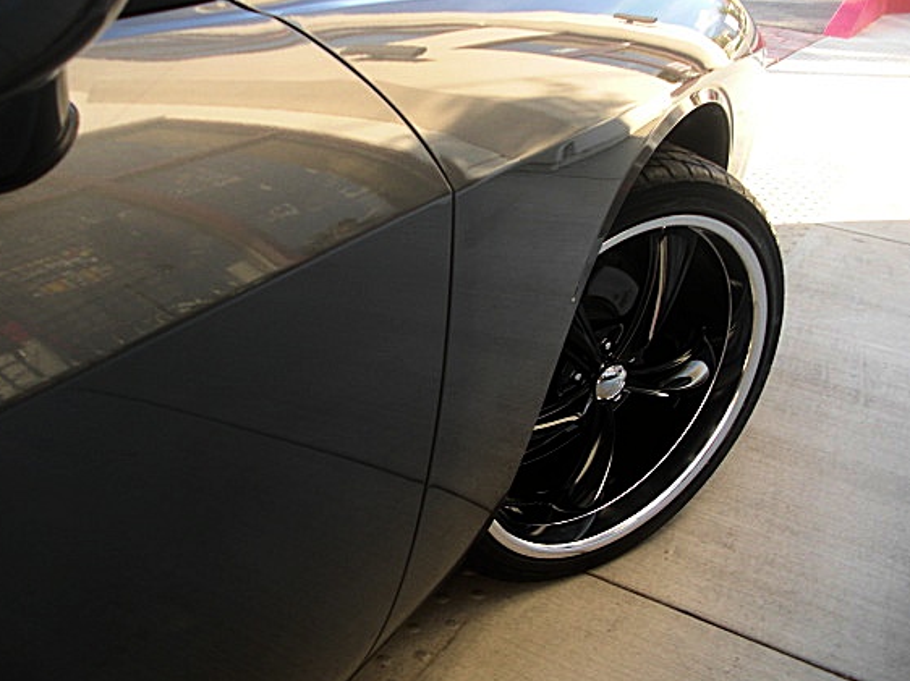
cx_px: 416
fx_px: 1077
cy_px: 307
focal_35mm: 41
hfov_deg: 45.7
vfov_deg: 35.1
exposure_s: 1/100
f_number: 2.8
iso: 50
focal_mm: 6.3
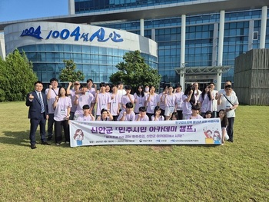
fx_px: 179
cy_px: 101
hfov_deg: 73.9
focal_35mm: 23
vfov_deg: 58.9
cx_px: 134
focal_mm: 5.4
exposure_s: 1/1724
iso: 25
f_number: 1.8
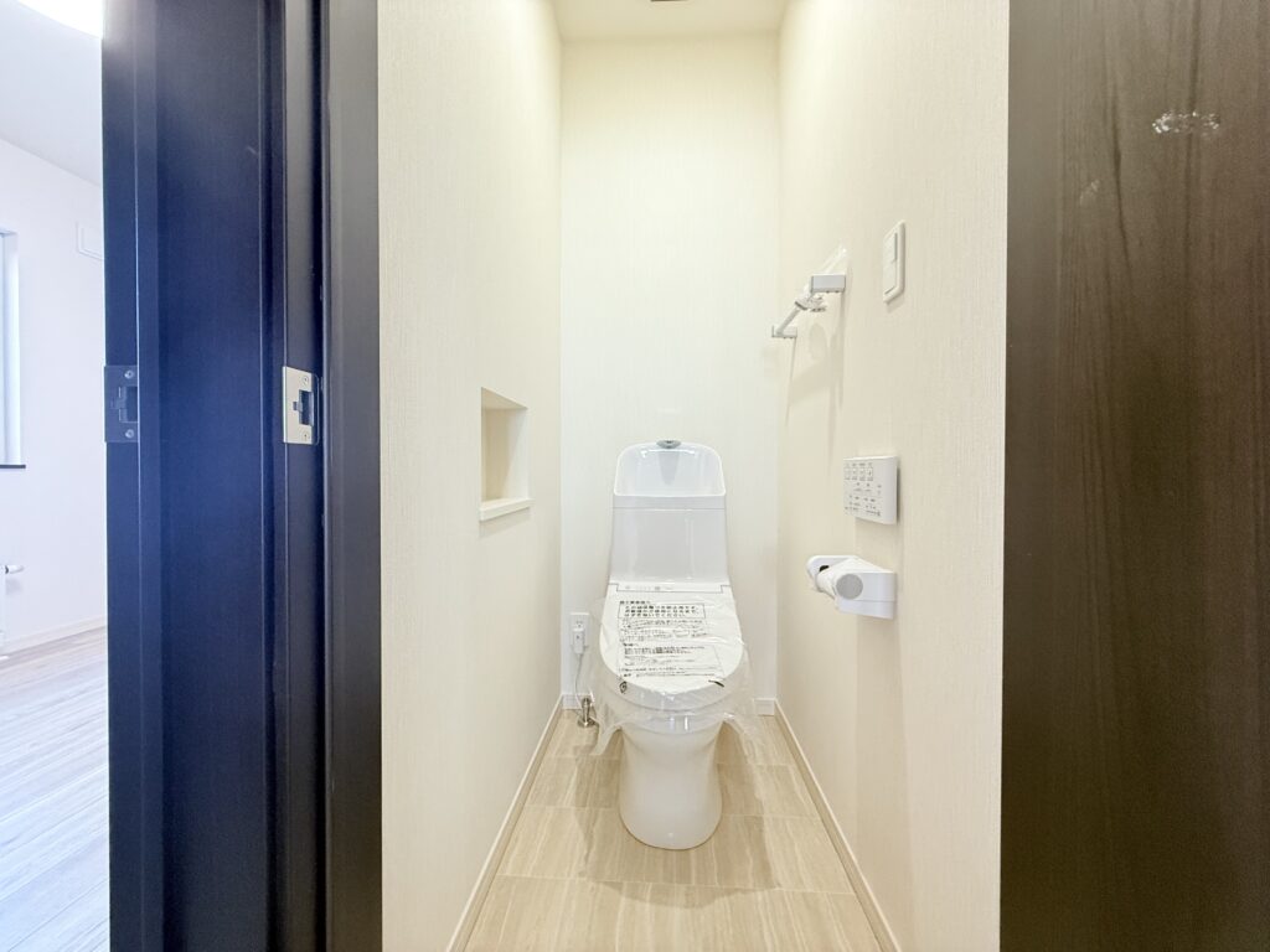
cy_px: 476
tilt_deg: -0.9
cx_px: 635
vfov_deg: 85.7
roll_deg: -0.7
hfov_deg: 102.1
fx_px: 514
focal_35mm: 14
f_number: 2.2
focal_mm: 2.22
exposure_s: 1/99
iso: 250
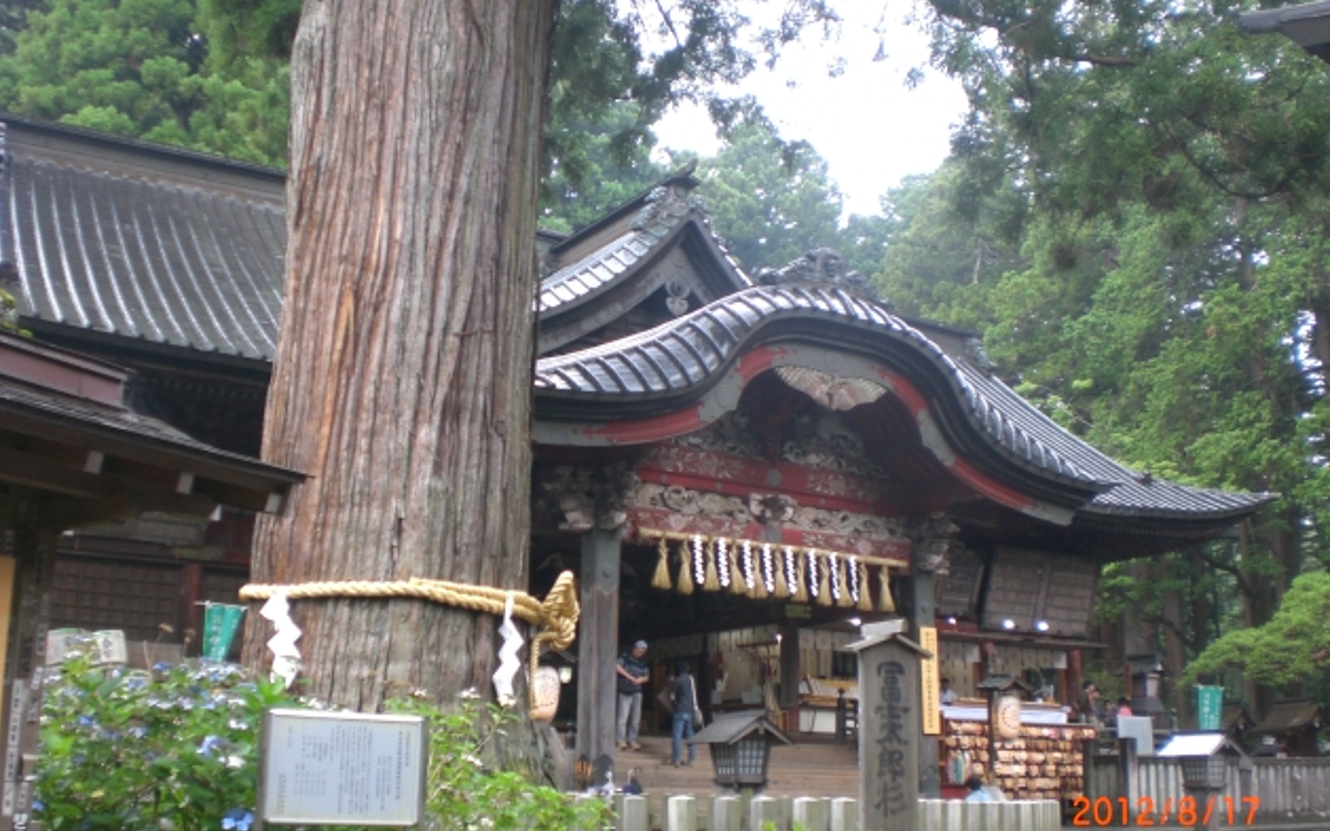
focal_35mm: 41
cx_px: 666
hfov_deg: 48.2
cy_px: 408
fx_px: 1486
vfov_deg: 31.2
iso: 100
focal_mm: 6.3
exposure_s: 1/80
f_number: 3.1
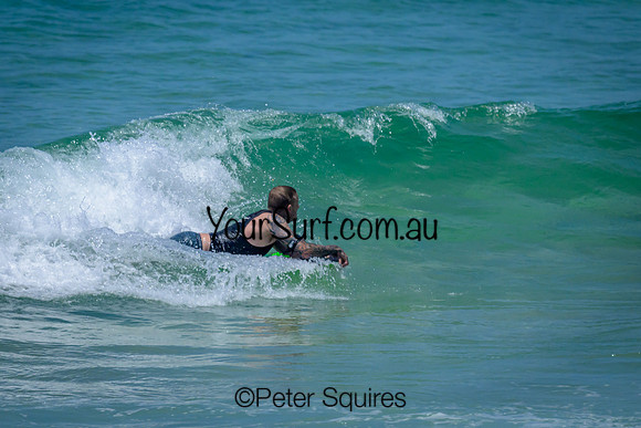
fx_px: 19393
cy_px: 185
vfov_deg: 1.3
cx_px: 264
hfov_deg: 1.9
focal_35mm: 1089
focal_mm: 800
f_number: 6.3
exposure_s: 1/2000
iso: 1250
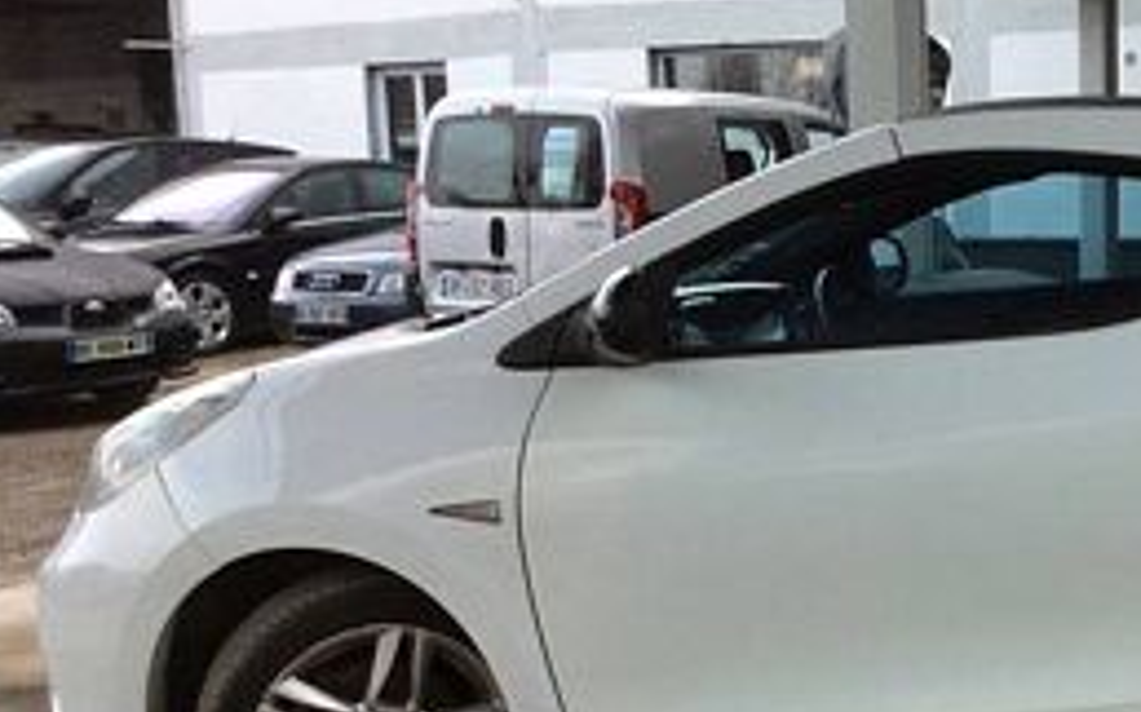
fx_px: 1958
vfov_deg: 20.5
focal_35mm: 63
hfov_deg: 30.8
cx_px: 1053
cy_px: 498
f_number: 2.4
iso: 32
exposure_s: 1/295
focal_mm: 3.3
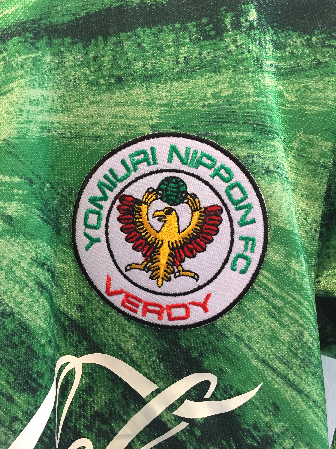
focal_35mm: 29
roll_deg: +3.3
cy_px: 224
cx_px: 168
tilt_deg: -5.2
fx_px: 375
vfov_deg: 61.7
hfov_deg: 48.2
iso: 200
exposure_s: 1/33
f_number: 2.2
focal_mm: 4.15
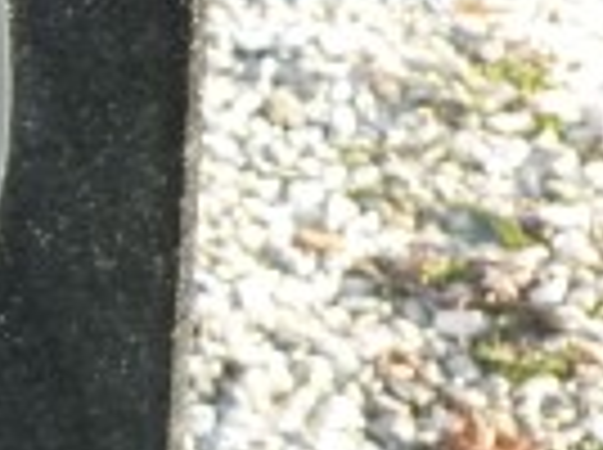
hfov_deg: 12.9
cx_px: -590
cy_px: 54
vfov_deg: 11.0
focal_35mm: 134
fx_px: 2330
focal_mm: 5
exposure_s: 1/100
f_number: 3.3
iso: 160
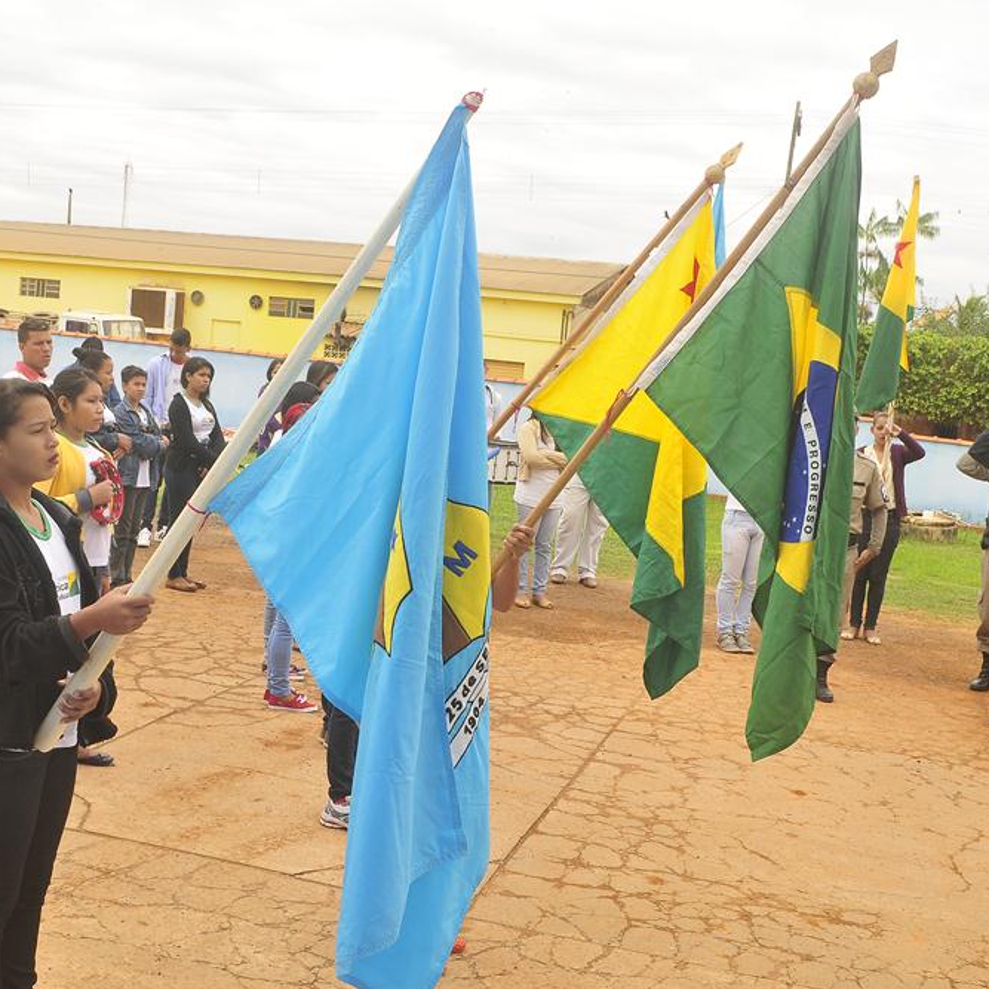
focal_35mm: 43
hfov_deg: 39.1
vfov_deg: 39.2
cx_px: 430
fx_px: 1390
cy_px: 500
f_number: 8
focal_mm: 22
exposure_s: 1/125
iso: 200
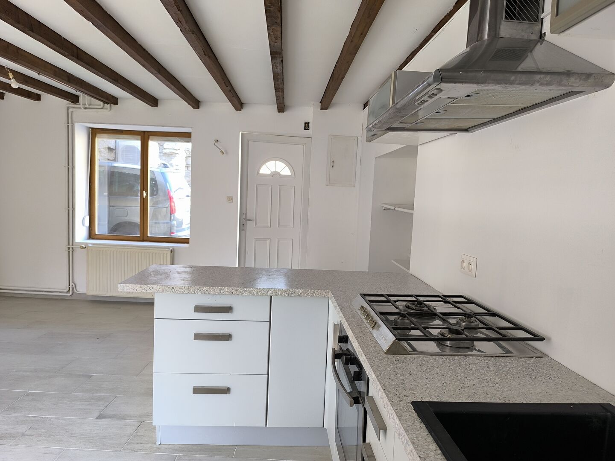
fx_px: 409
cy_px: 230
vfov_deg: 58.9
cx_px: 308
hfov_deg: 73.9
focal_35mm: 23
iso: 500
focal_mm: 6.14
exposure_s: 1/100
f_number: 1.65
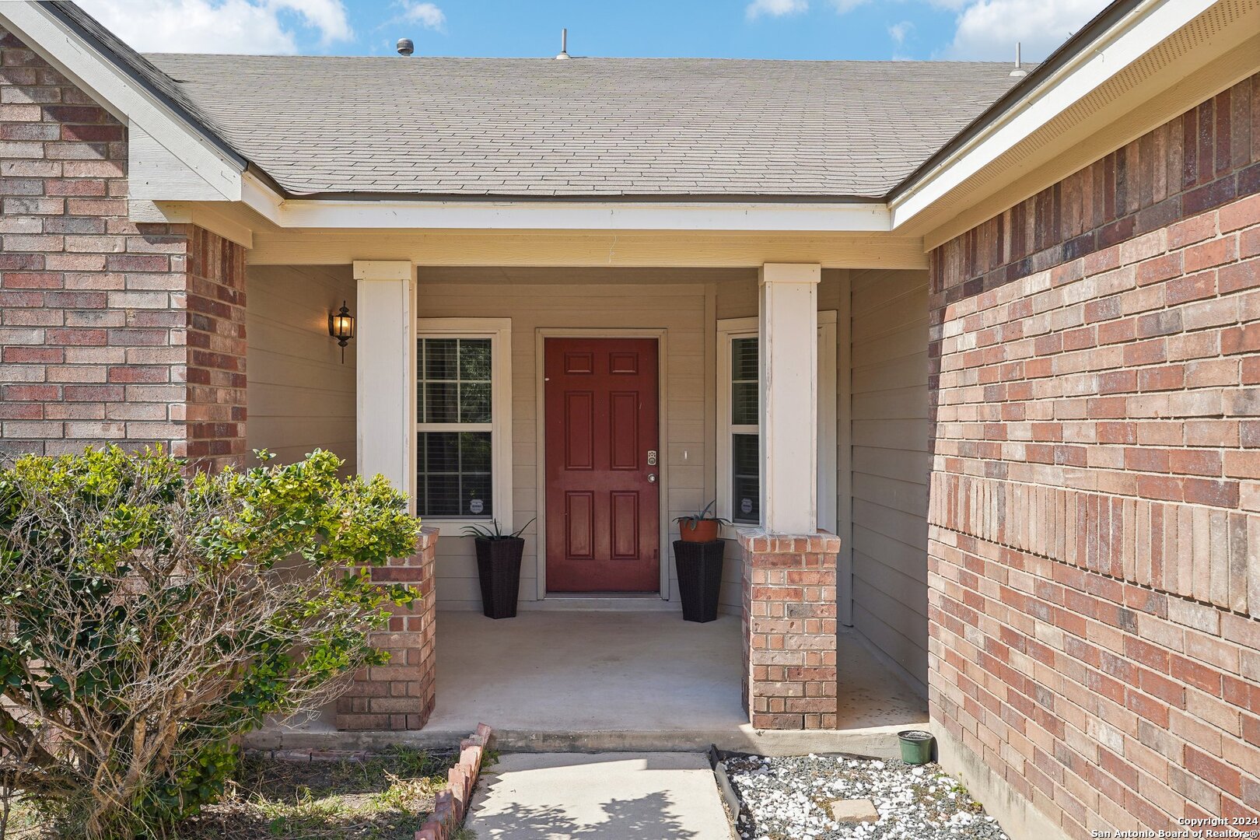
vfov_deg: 43.6
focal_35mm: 30
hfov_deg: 61.9
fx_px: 1050
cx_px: 630
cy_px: 420
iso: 100
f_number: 8
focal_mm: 30
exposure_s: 1/160
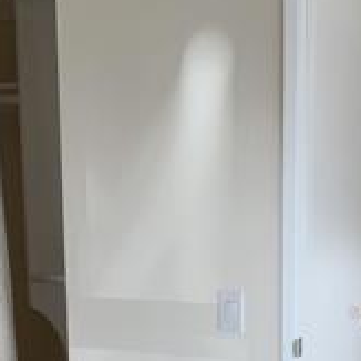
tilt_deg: -12.4
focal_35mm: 90
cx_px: 193
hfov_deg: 19.3
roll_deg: +0.8
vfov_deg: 18.9
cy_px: 339
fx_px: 1062
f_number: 1.8
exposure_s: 1/122
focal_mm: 4.25
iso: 25
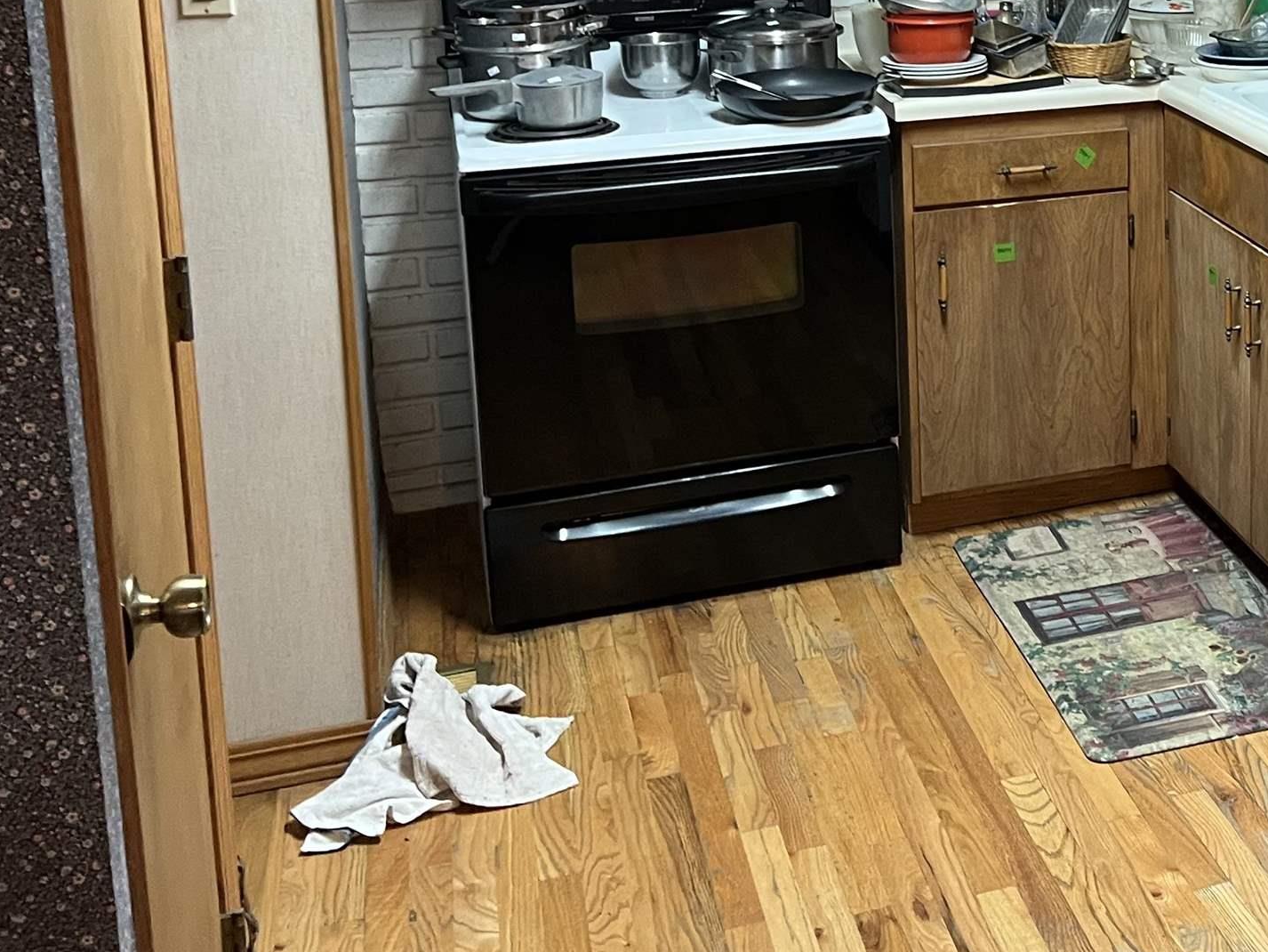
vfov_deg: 25.0
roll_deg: -0.4
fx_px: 2052
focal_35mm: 56
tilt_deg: -10.5
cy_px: 34
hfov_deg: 31.6
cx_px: 1279
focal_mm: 5.7
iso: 250
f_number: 1.5
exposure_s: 1/60
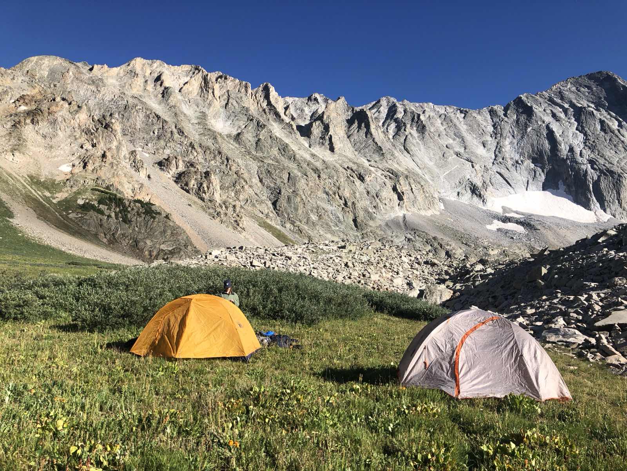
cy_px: 236
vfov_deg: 49.7
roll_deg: -0.2
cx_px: 314
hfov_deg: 63.4
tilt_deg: +11.2
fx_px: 507
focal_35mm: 28
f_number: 1.8
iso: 20
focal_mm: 4
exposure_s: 1/1656
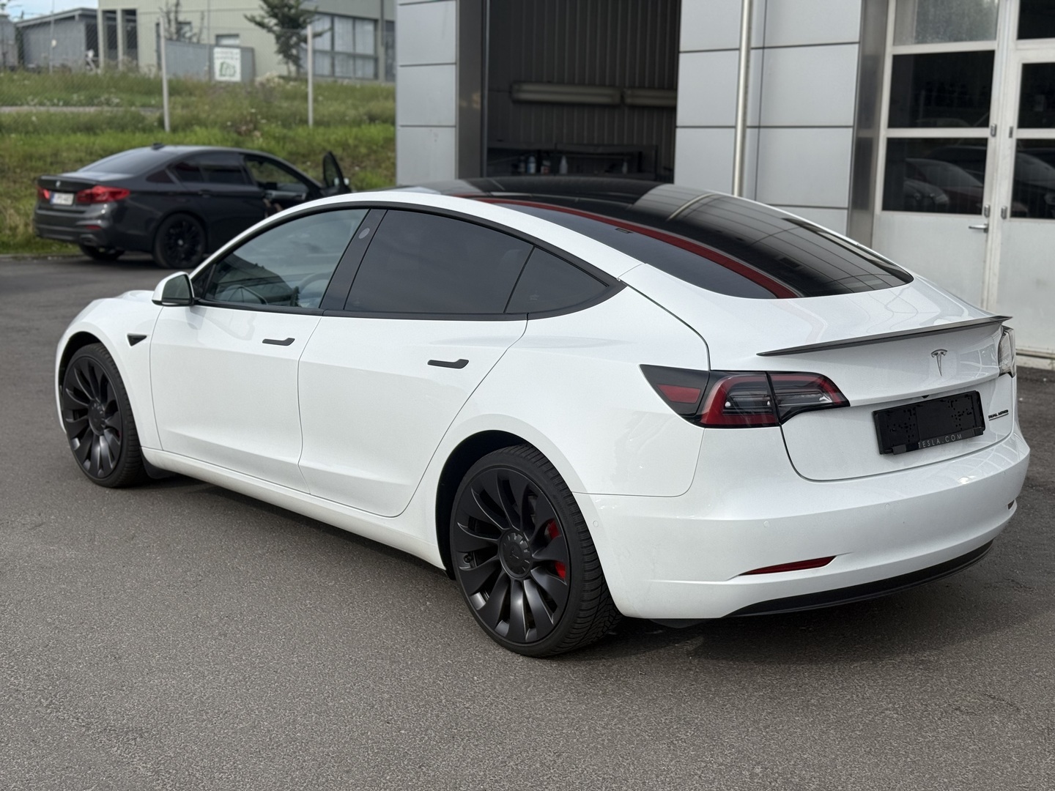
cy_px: 396
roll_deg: -1.4
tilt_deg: -10.0
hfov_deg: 39.7
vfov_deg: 30.3
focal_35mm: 48
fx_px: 1463
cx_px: 528
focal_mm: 6.76
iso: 64
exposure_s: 1/4329
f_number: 1.78
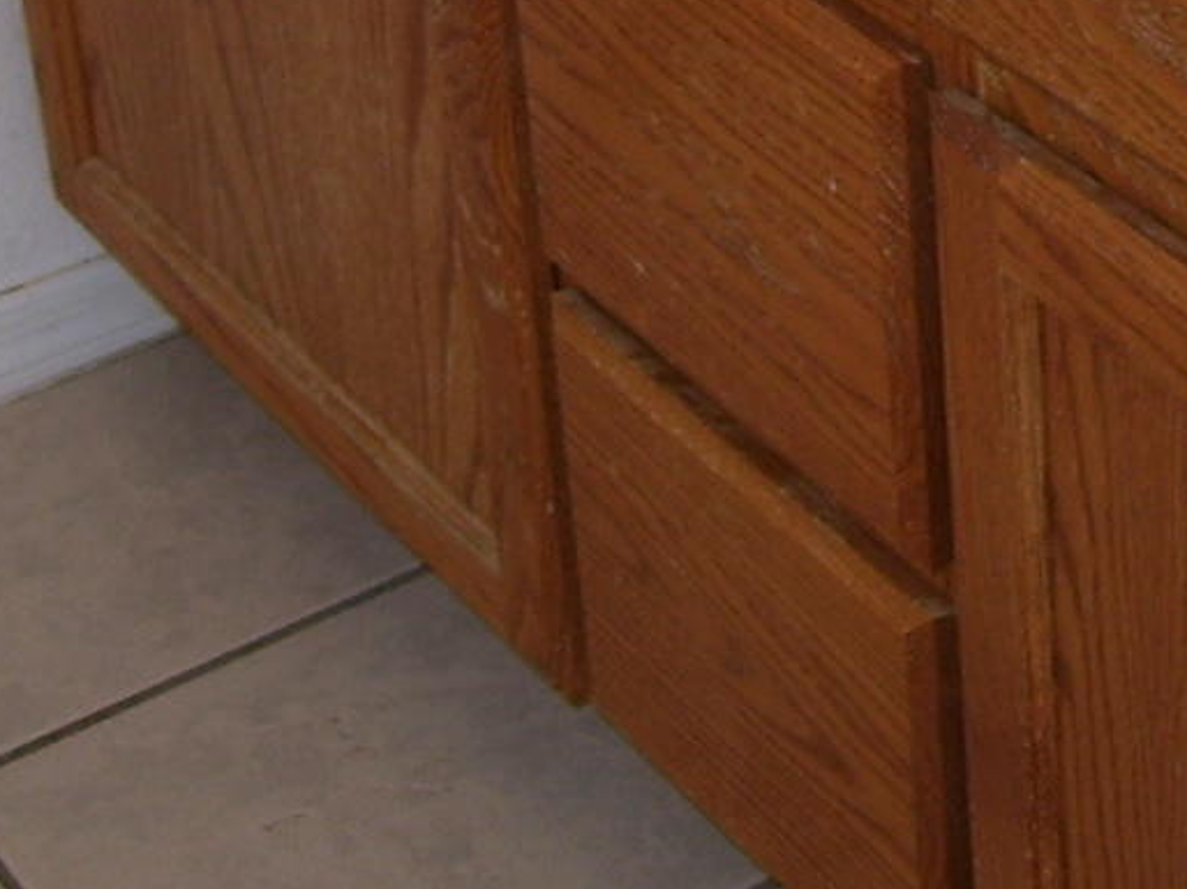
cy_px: -390
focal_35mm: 116
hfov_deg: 16.7
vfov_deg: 12.2
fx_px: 3976
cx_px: 1159
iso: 80
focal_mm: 6
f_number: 2.7
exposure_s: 1/60
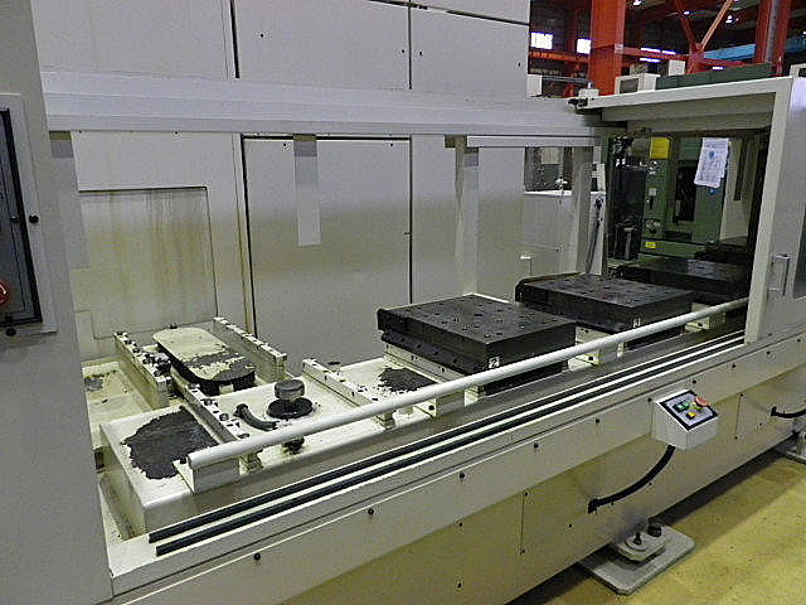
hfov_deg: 69.4
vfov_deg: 54.9
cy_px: 302
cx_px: 403
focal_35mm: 25
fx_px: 582
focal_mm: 4.5
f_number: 3.5
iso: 400
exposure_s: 1/25
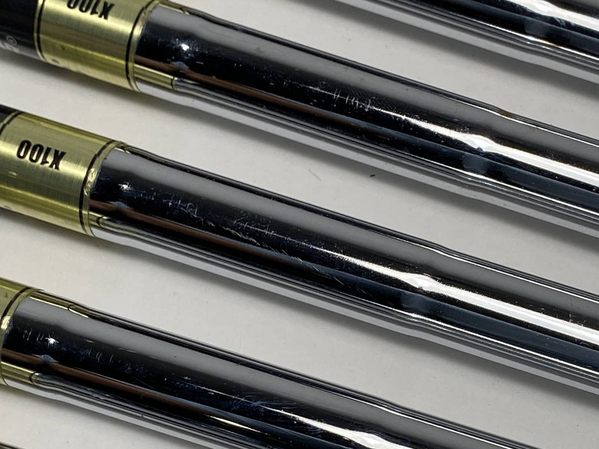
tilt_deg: -73.1
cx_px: 512
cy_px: 431
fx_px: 1558
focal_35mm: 90
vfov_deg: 16.1
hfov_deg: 21.4
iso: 32
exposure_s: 1/477
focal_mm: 4.25
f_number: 1.8
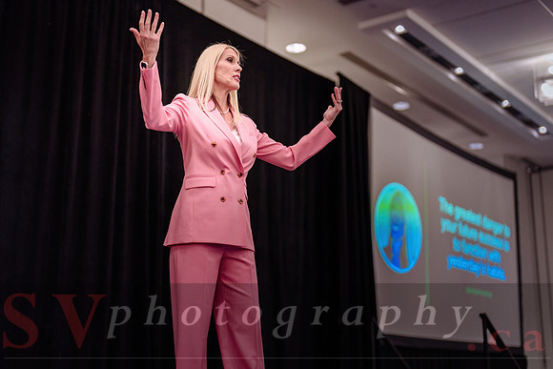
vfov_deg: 25.0
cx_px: 264
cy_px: 184
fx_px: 832
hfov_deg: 36.8
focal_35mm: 54
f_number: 1.2
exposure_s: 1/250
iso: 1600
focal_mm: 50
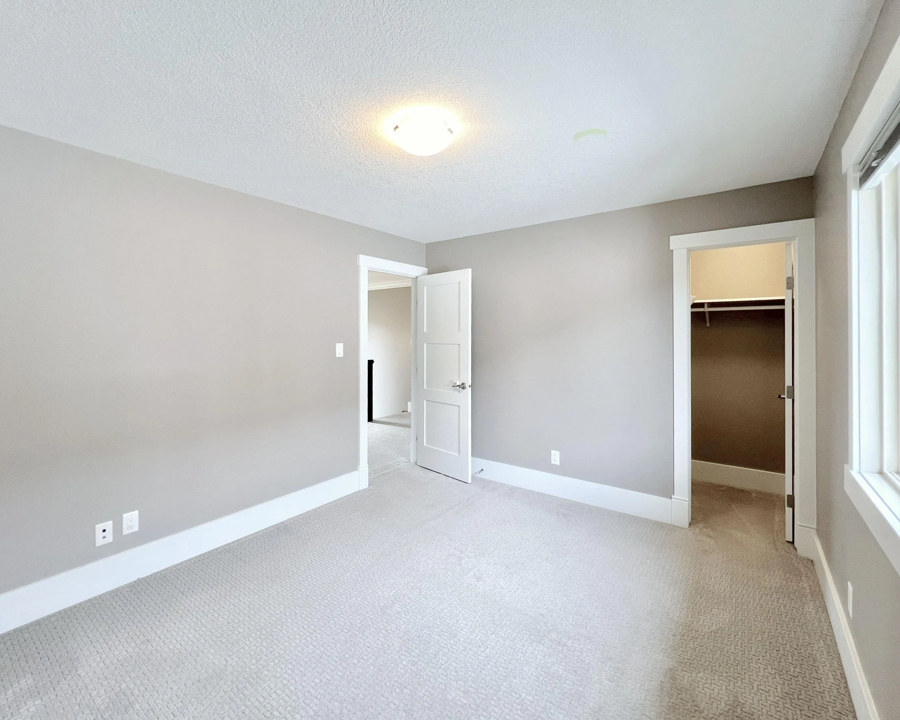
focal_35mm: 14
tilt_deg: -1.6
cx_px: 456
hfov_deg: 100.7
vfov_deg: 88.0
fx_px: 373
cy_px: 352
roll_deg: +0.9
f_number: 1.8
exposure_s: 1/99
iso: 160
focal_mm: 1.57
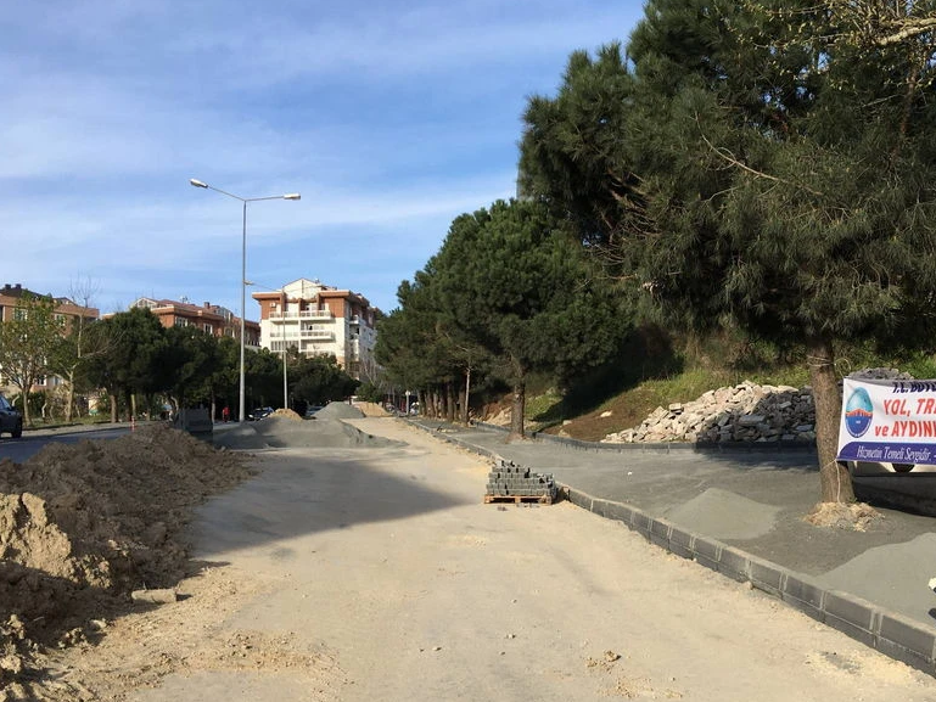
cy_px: 417
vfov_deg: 37.6
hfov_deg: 48.4
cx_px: 602
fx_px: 1028
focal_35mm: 38
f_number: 2.2
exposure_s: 1/962
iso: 25
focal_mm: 4.15
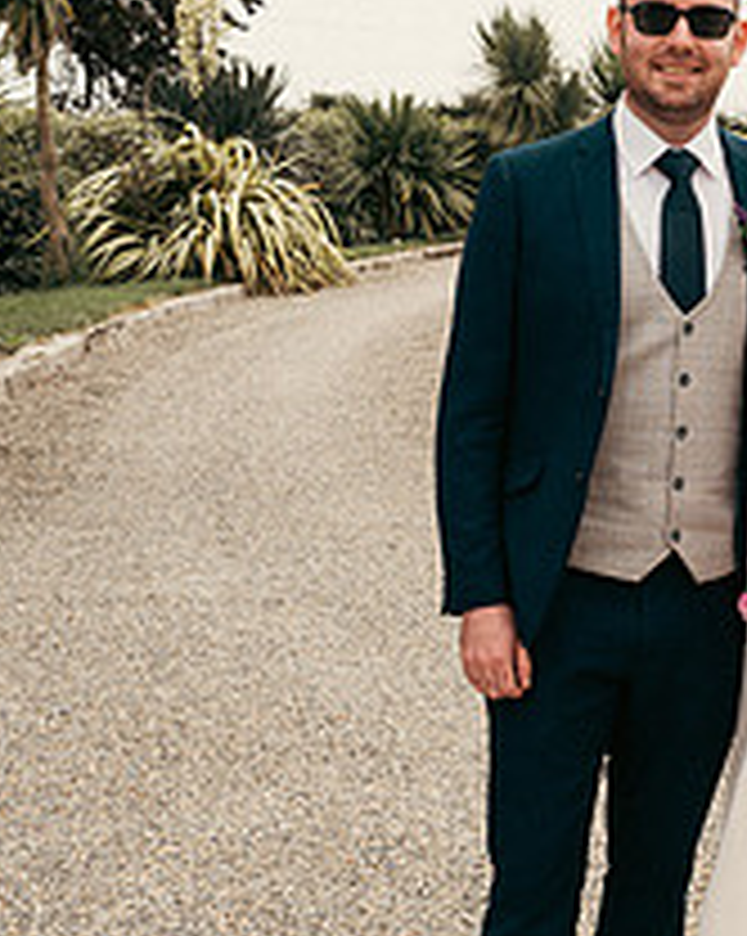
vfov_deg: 19.8
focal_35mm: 97
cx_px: 981
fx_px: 2685
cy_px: 547
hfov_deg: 15.1
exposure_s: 1/160
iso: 125
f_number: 6.3
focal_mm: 37
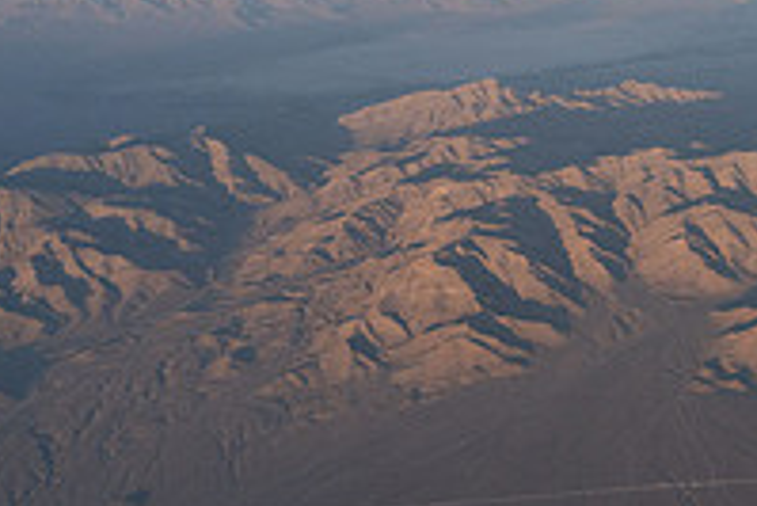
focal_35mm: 70
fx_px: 1473
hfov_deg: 24.3
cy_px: 162
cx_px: 1046
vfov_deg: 19.4
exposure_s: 1/2000
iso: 1250
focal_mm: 24
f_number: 6.3
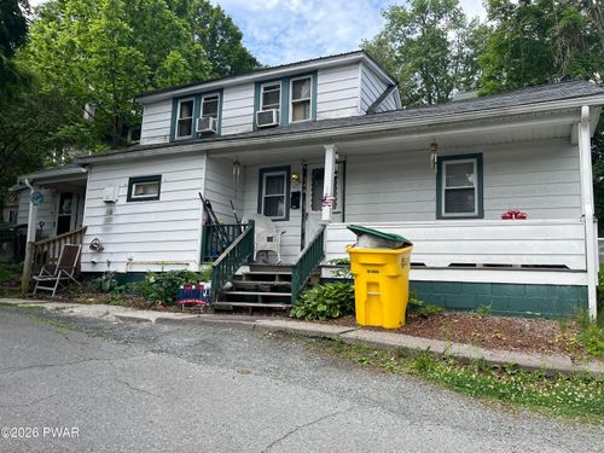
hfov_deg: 67.3
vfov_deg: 53.1
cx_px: 302
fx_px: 454
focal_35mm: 26
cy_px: 226
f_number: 1.6
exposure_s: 1/1647
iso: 50
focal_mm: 5.1
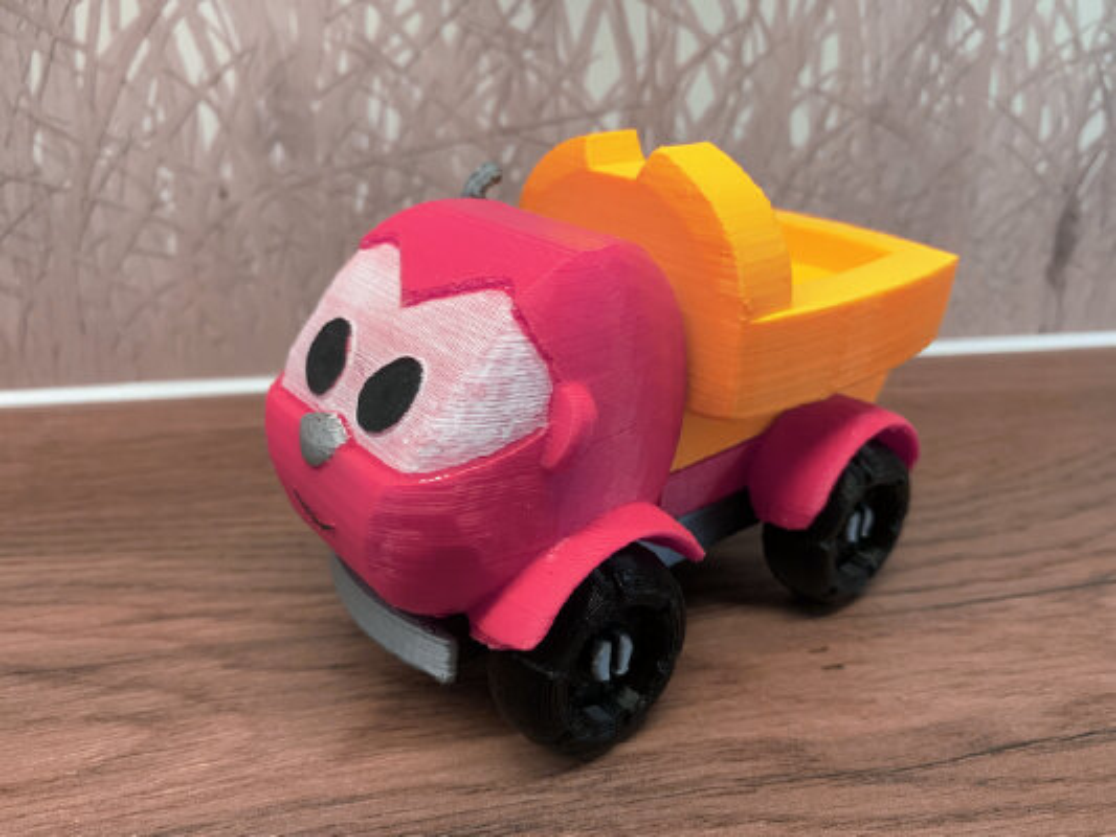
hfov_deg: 67.3
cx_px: 558
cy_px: 418
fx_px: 838
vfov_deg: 53.1
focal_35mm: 26
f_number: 1.8
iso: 250
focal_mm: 4.2
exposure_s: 1/55
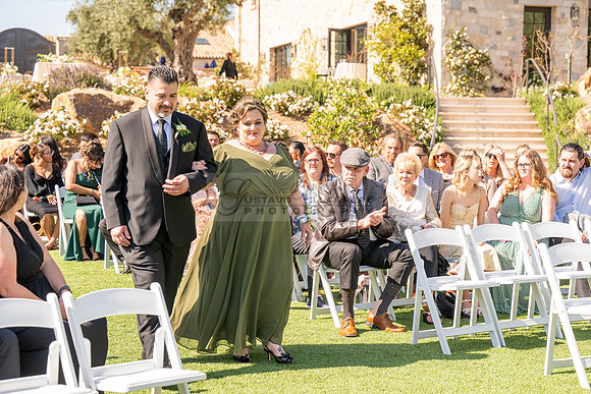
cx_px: 296
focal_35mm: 70
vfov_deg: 19.5
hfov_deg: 28.8
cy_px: 197
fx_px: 1149
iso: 200
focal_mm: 70
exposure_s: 1/800
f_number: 4.5
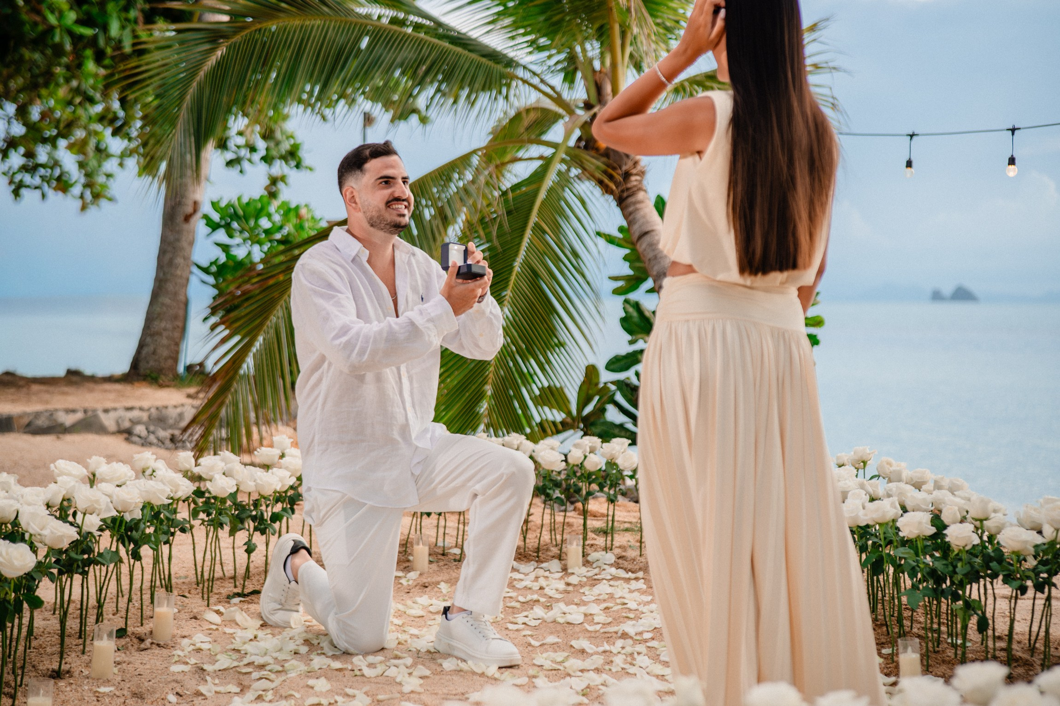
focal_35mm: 50
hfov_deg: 39.3
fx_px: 1485
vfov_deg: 26.8
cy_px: 353
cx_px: 530
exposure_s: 1/400
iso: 400
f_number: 2.2
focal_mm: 50
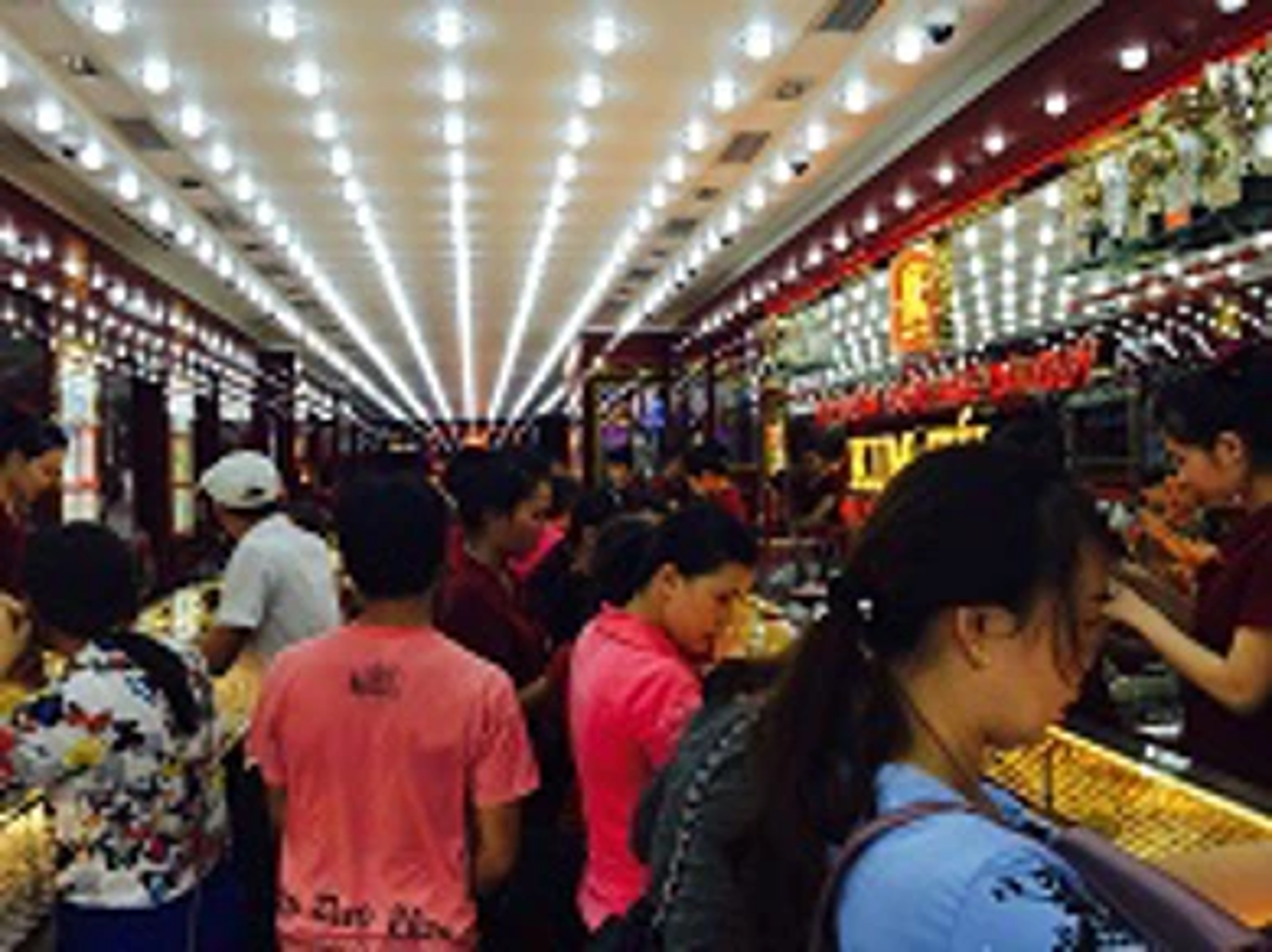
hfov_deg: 61.7
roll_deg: -0.6
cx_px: 636
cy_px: 476
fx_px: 1065
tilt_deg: +0.9
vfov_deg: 48.2
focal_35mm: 29
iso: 32
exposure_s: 1/175
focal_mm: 4.15
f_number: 2.2
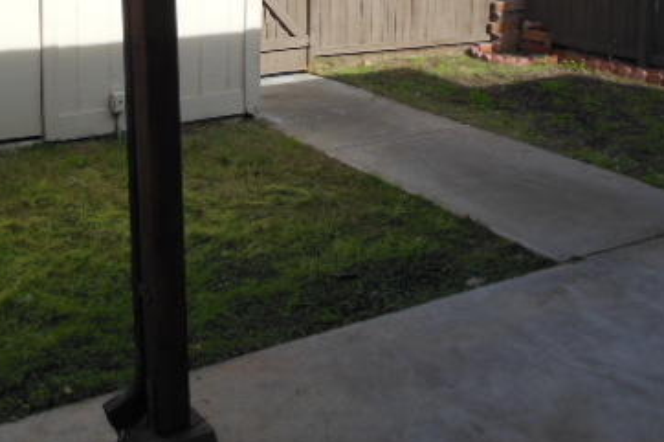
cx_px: 235
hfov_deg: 42.3
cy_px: 13
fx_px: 848
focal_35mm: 46
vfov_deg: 27.7
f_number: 3.2
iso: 125
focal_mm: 4.5
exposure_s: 1/1250
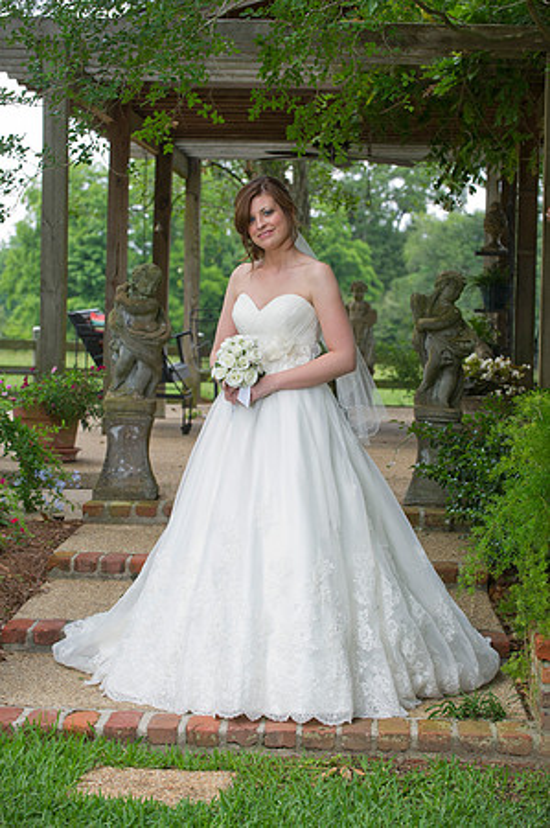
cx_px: 275
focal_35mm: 98
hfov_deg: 13.9
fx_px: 2251
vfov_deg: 20.8
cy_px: 414
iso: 500
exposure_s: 1/200
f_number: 5.6
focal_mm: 98
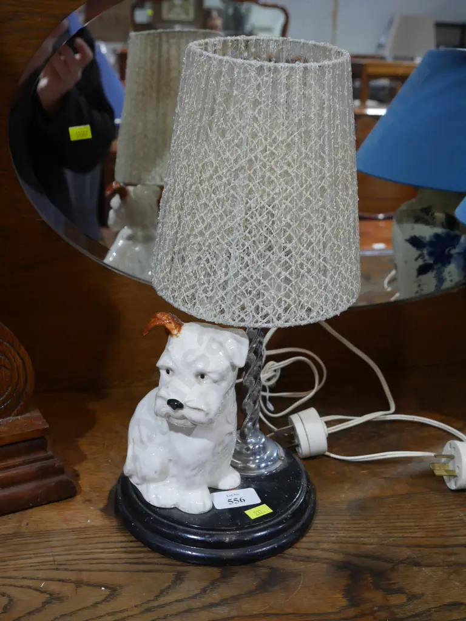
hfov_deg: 34.3
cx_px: 233
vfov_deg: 44.8
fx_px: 754
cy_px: 310
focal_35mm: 42
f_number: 5
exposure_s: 1/60
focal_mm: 21
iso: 640
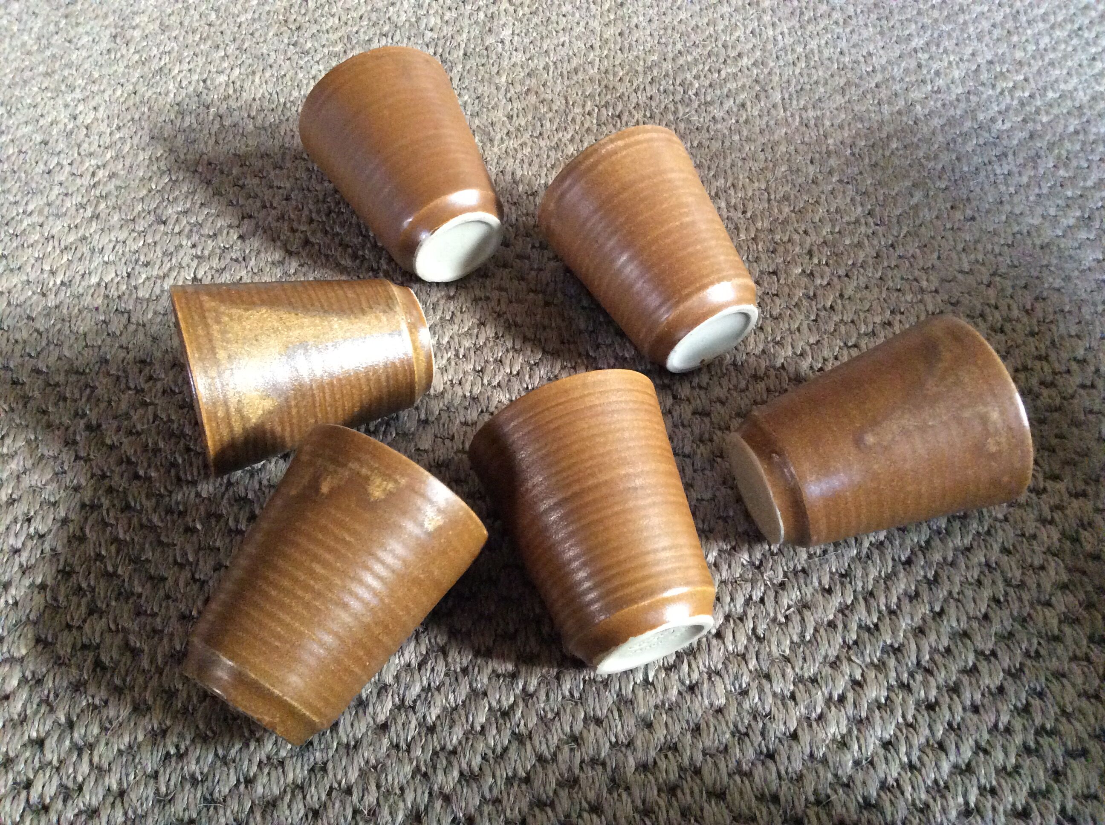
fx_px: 1020
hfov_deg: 56.9
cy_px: 412
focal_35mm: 32
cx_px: 552
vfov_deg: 44.1
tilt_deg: -55.1
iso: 400
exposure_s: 1/17
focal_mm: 3.3
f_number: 2.4
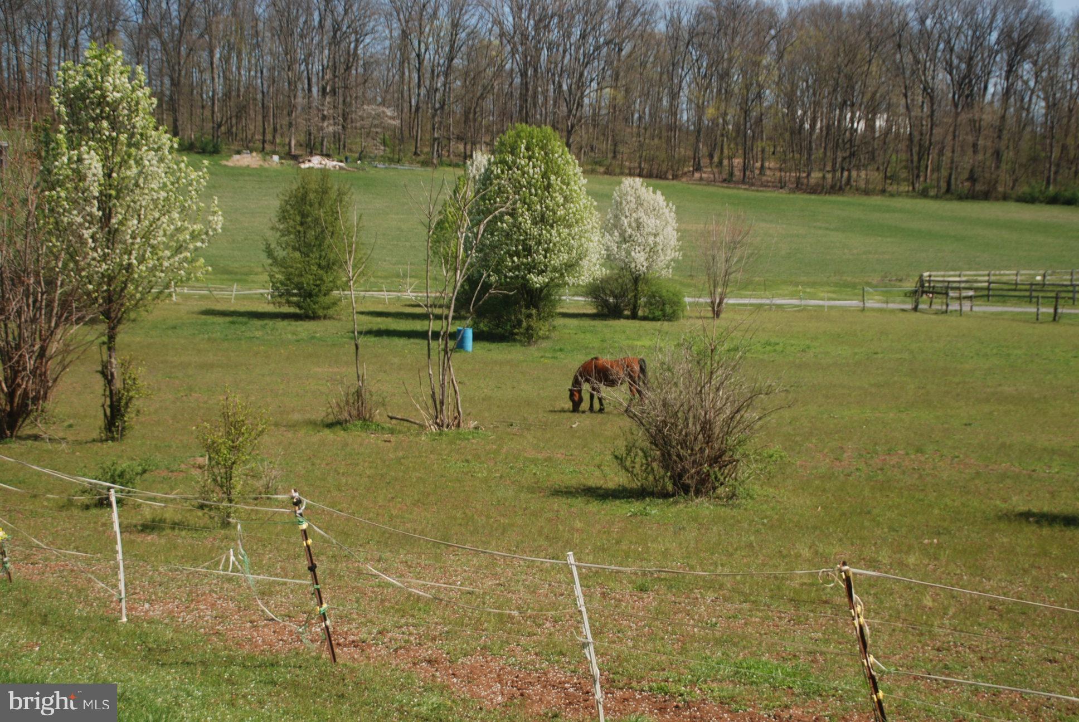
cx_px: 540
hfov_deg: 37.8
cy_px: 361
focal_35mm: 52
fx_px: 1575
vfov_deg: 25.8
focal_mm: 35
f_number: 4.5
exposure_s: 1/640
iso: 100
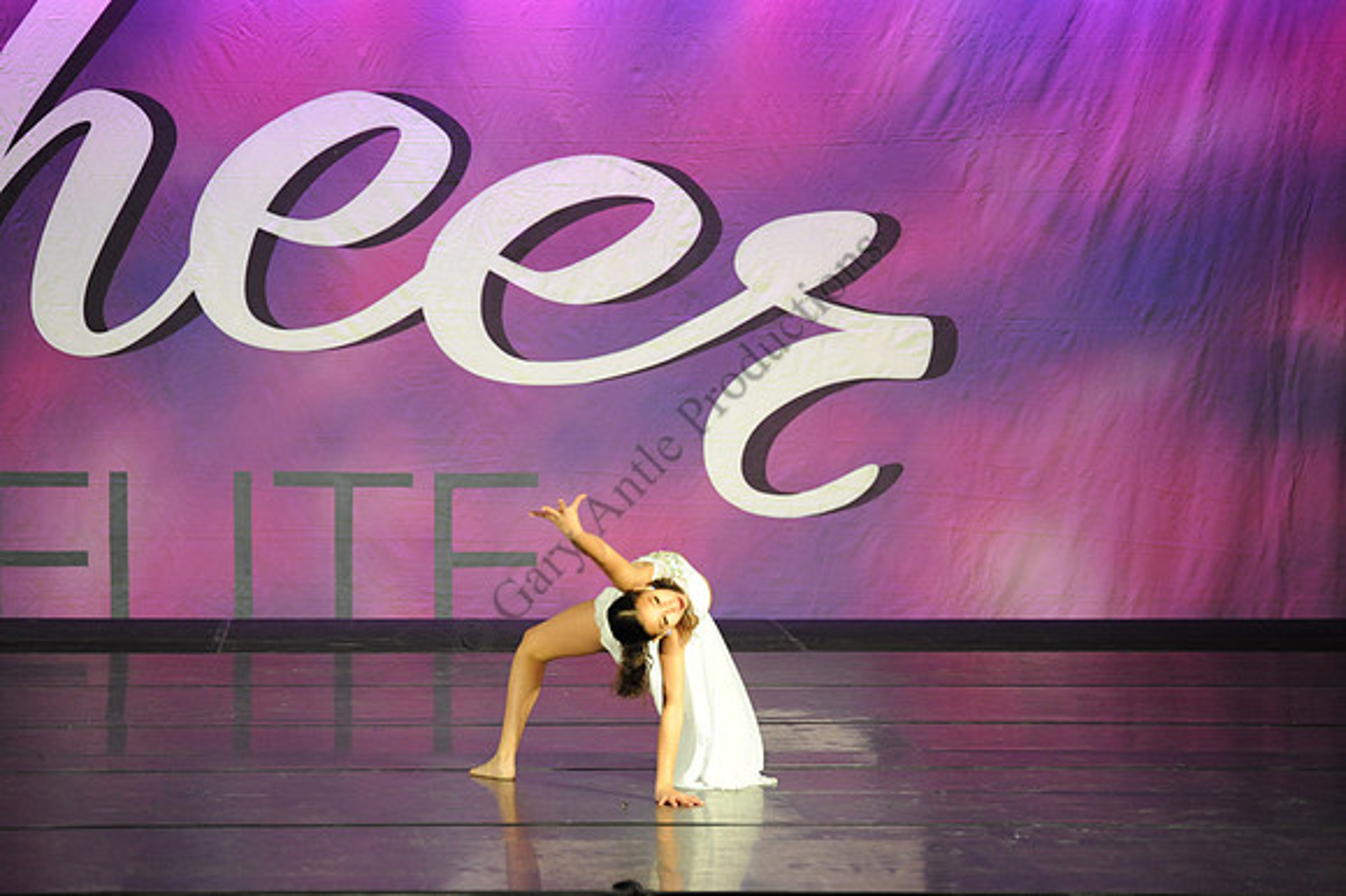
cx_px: 673
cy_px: 448
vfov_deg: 10.1
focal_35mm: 135
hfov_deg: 15.2
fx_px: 5044
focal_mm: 135
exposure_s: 1/400
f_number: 2.8
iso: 2500
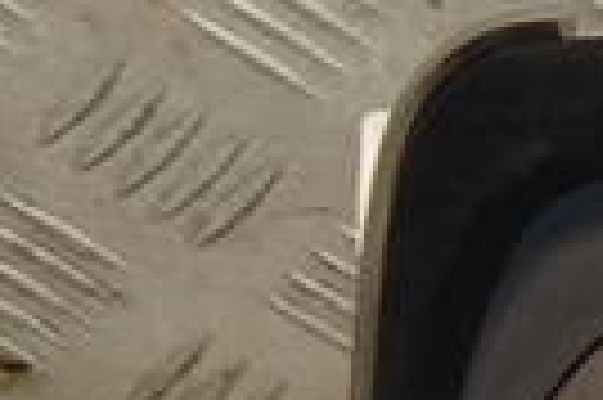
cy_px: 445
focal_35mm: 272
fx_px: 4550
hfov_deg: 7.2
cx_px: 1422
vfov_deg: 5.0
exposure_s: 1/200
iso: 800
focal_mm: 38
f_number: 5
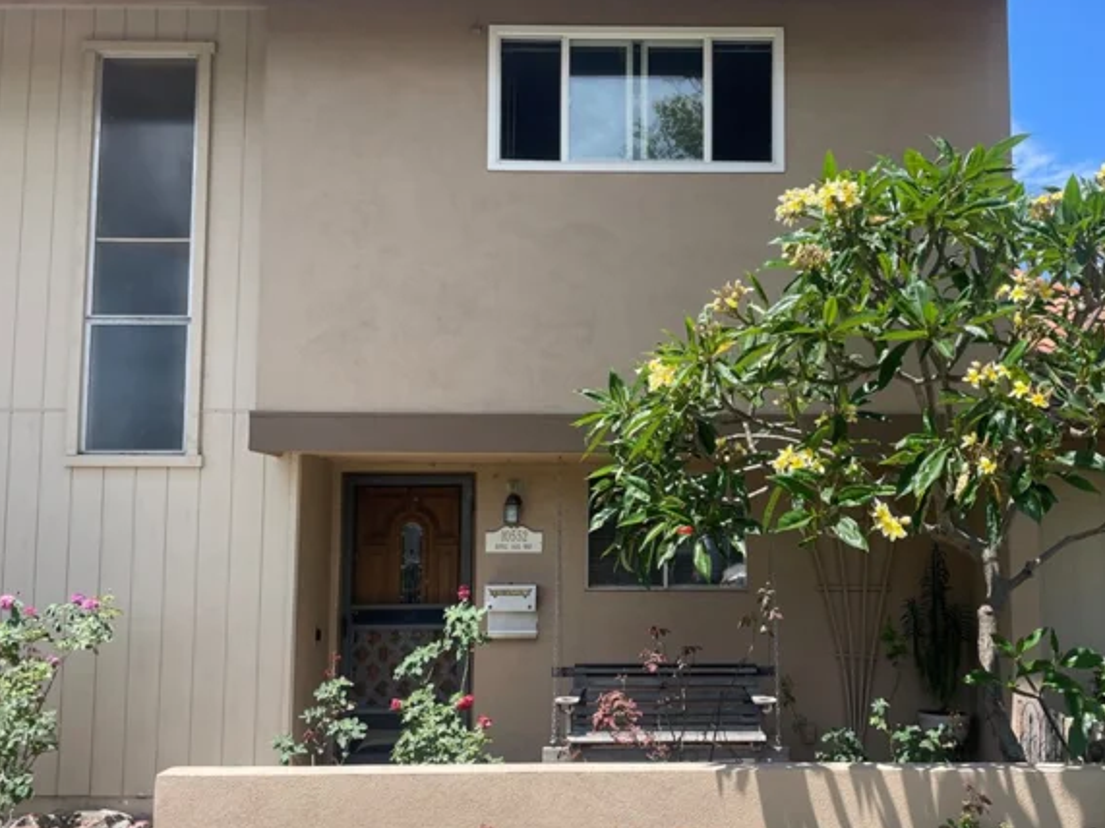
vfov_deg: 41.7
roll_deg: -0.3
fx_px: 1085
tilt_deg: +5.7
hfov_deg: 53.6
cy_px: 449
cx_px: 655
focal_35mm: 34
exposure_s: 1/1618
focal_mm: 4.2
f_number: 1.6
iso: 32
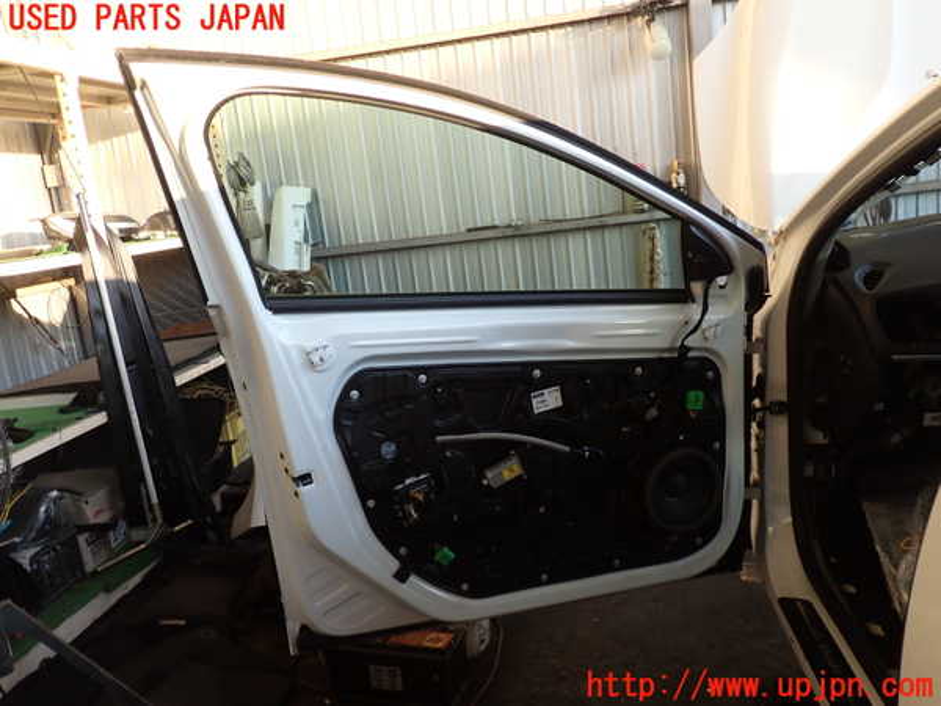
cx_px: 470
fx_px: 816
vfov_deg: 46.8
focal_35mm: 30
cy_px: 353
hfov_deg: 60.0
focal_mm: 5.4
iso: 100
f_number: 2.3
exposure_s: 1/100
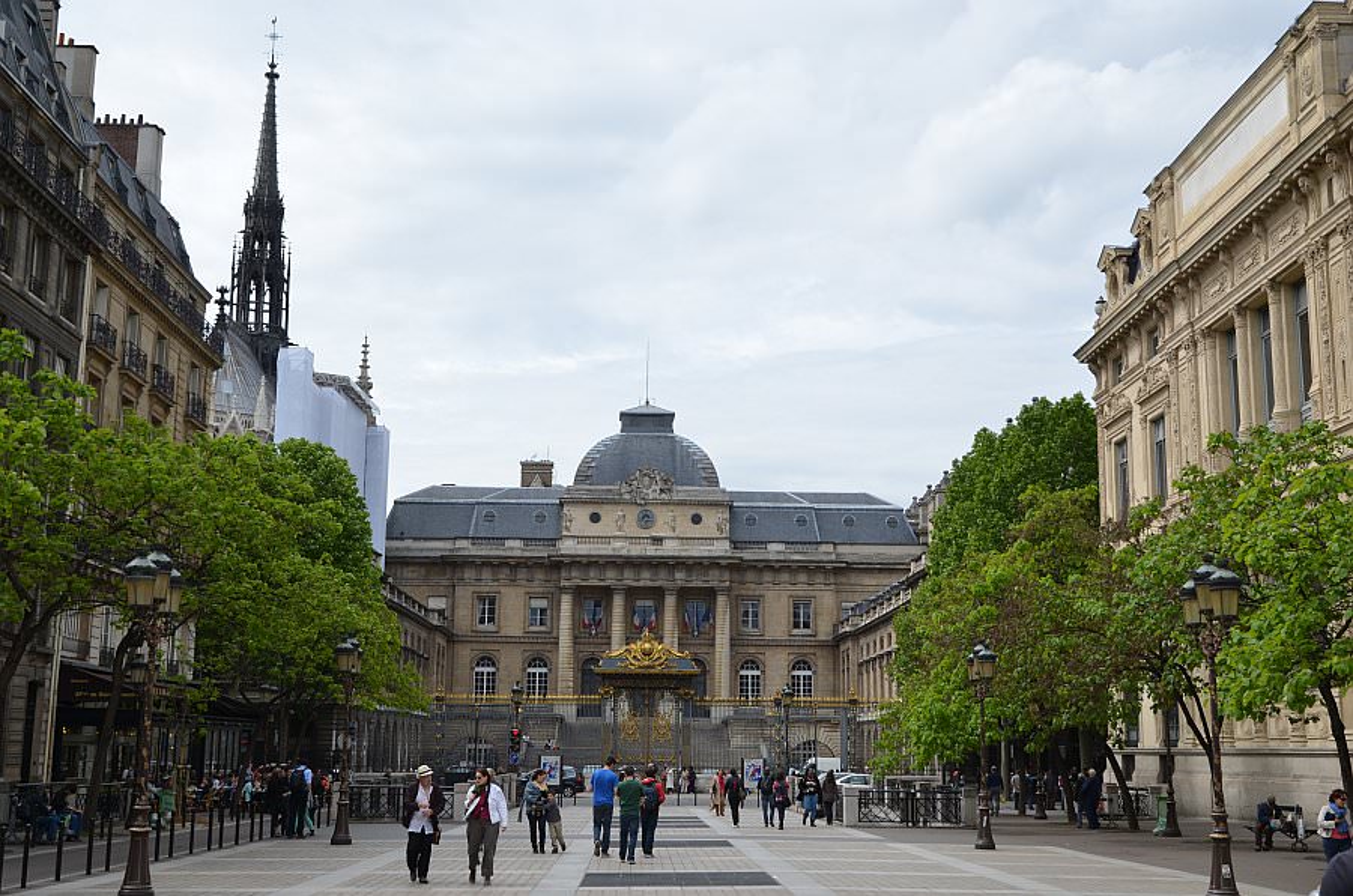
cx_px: 676
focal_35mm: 39
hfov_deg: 49.6
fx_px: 1463
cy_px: 448
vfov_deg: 34.1
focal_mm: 26
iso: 125
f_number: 9
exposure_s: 1/320
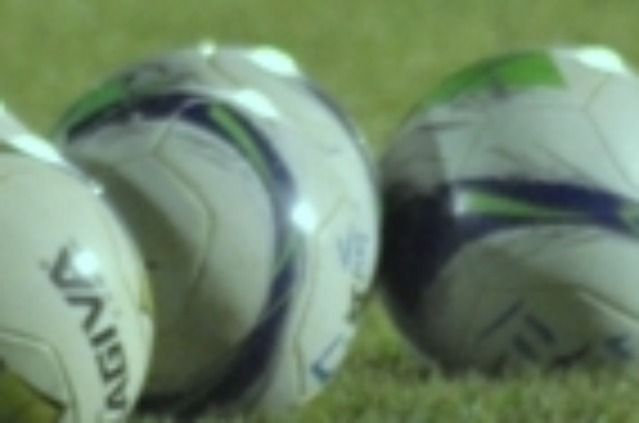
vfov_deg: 0.7
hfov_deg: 1.0
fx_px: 35863
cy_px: -261
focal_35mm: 2025
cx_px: 266
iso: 3200
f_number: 5.6
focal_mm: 300
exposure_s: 1/100
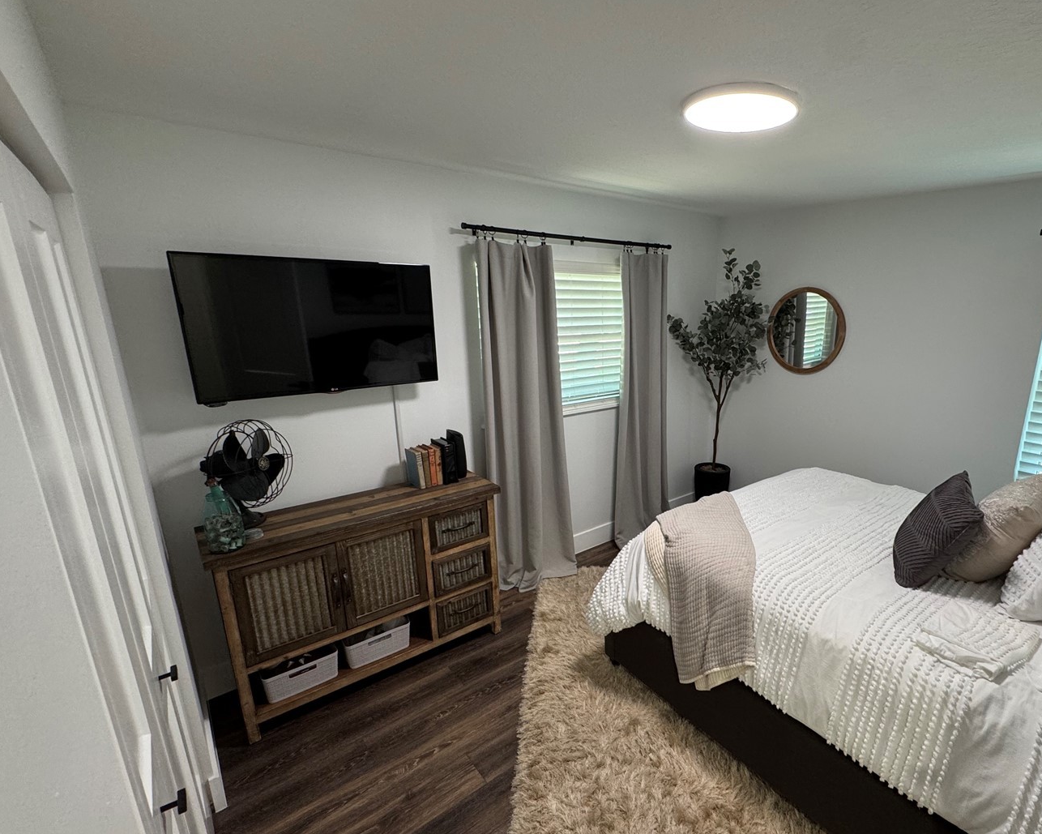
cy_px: 438
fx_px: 524
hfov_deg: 88.3
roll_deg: -0.8
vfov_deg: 76.9
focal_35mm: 17
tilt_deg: -15.3
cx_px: 633
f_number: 2.2
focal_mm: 2.22
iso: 200
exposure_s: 1/60
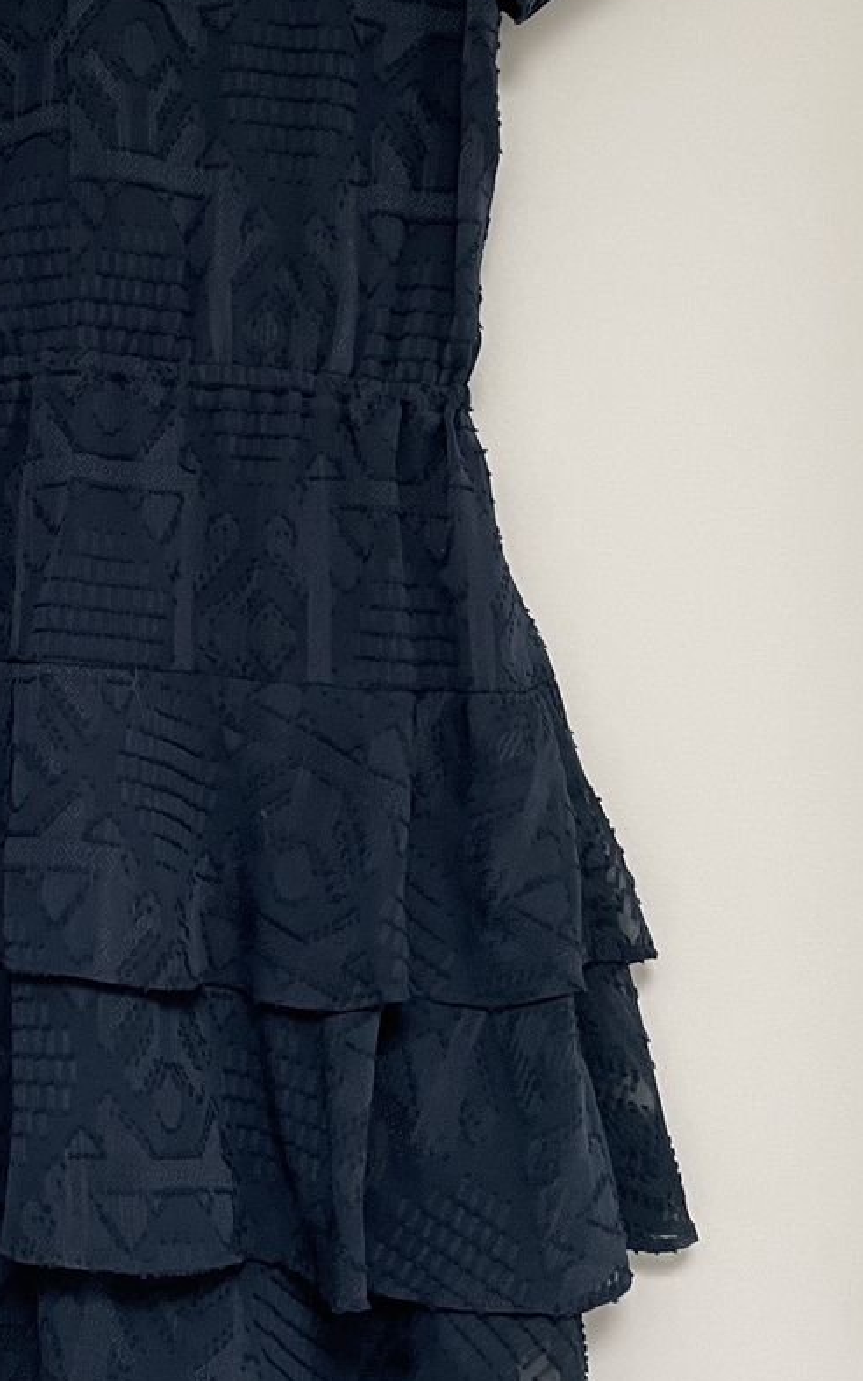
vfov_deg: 35.9
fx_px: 2107
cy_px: 451
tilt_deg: +1.8
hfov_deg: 22.5
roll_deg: -0.4
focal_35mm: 56
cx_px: 51
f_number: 1.6
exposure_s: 1/60
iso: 160
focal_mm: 4.2
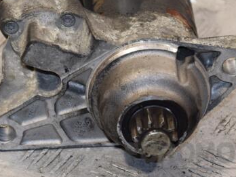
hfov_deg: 7.6
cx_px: 113
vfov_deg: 5.7
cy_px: 62
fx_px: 1778
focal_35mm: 261
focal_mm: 105
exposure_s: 1/125
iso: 800
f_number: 5.6
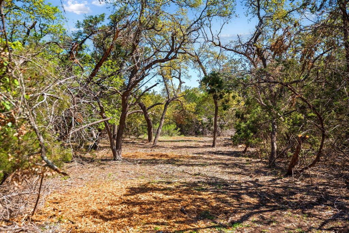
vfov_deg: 37.9
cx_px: 174
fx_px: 339
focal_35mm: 35
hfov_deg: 54.4
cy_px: 116
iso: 200
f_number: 9
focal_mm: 35
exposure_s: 1/160
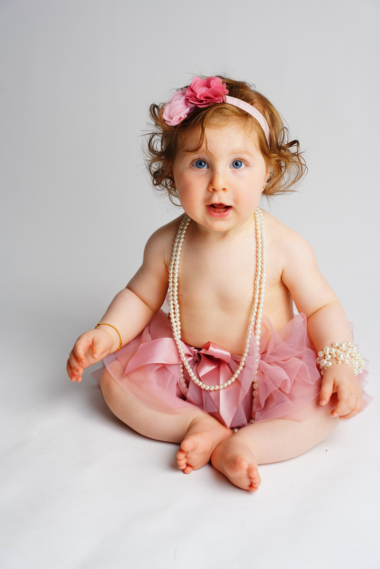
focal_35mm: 62
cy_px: 284
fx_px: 975
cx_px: 190
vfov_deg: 32.6
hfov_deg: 22.1
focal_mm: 61.6
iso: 320
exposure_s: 1/250
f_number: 6.3
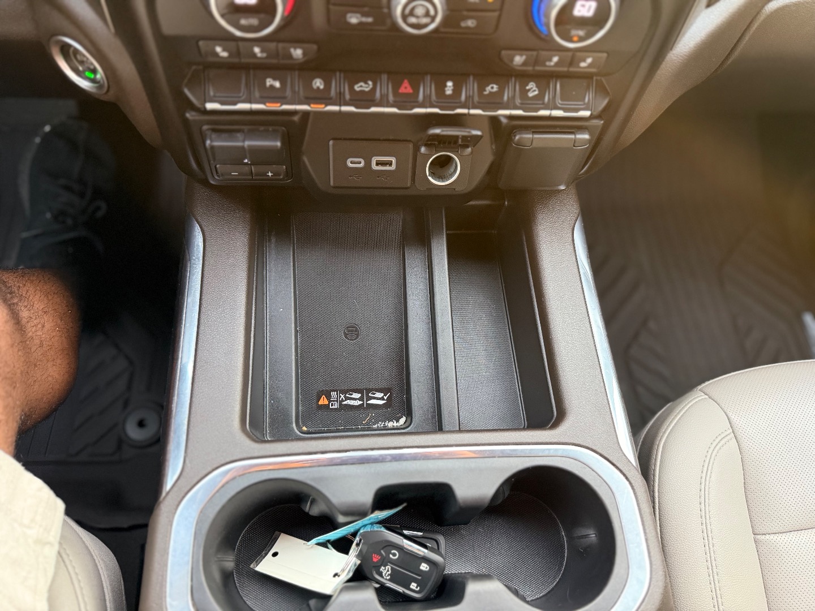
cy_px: 306
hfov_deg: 71.6
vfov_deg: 56.8
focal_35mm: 24
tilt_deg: -62.8
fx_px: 565
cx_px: 408
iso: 400
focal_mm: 6.76
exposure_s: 1/60
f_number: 1.78
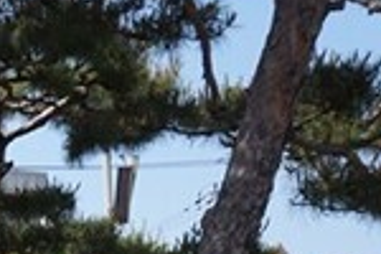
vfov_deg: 13.1
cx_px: -318
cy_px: 434
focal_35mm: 96
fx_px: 1016
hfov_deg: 17.2
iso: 100
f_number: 9
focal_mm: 16
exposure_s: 1/125
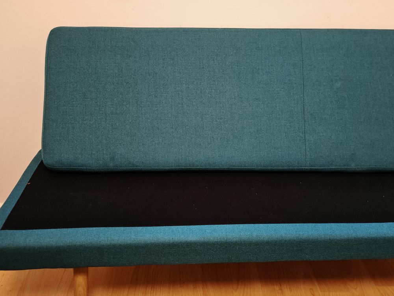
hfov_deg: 61.7
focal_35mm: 29
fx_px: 330
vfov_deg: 48.2
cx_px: 197
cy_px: 148
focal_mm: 5.4
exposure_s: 1/33
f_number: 1.6
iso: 800
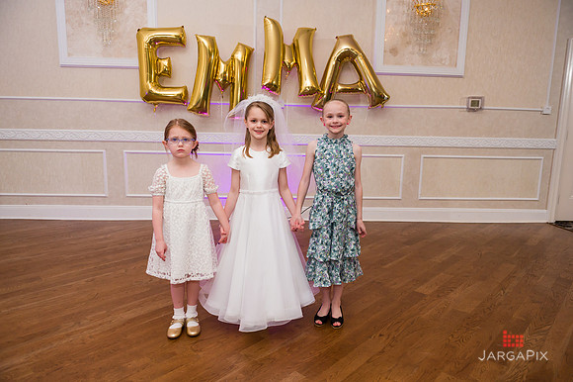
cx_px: 286
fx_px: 382
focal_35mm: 24
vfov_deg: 53.1
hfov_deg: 73.8
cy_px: 191
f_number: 5
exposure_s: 1/200
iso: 1250
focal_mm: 24
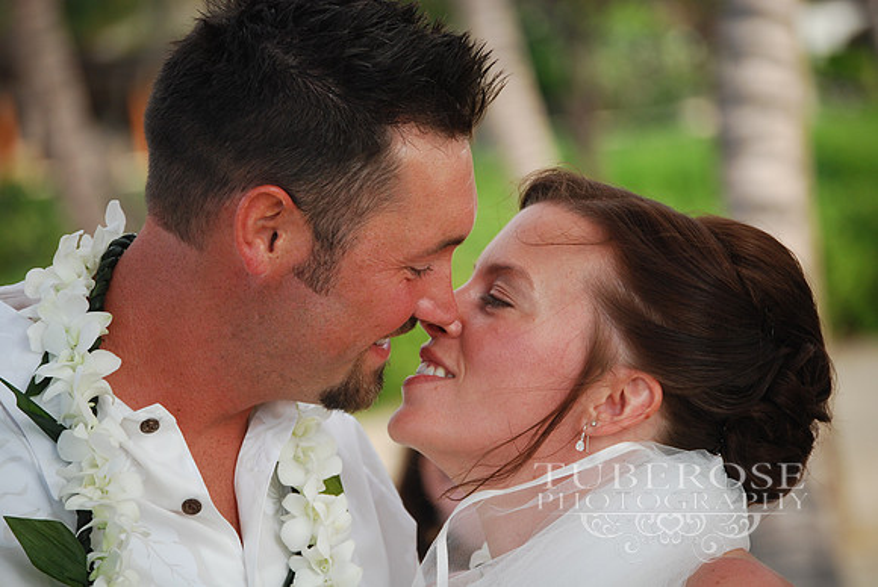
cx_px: 439
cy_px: 294
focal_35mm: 195
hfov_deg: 10.5
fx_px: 4761
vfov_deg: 7.1
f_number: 5
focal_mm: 130
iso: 200
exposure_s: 1/400
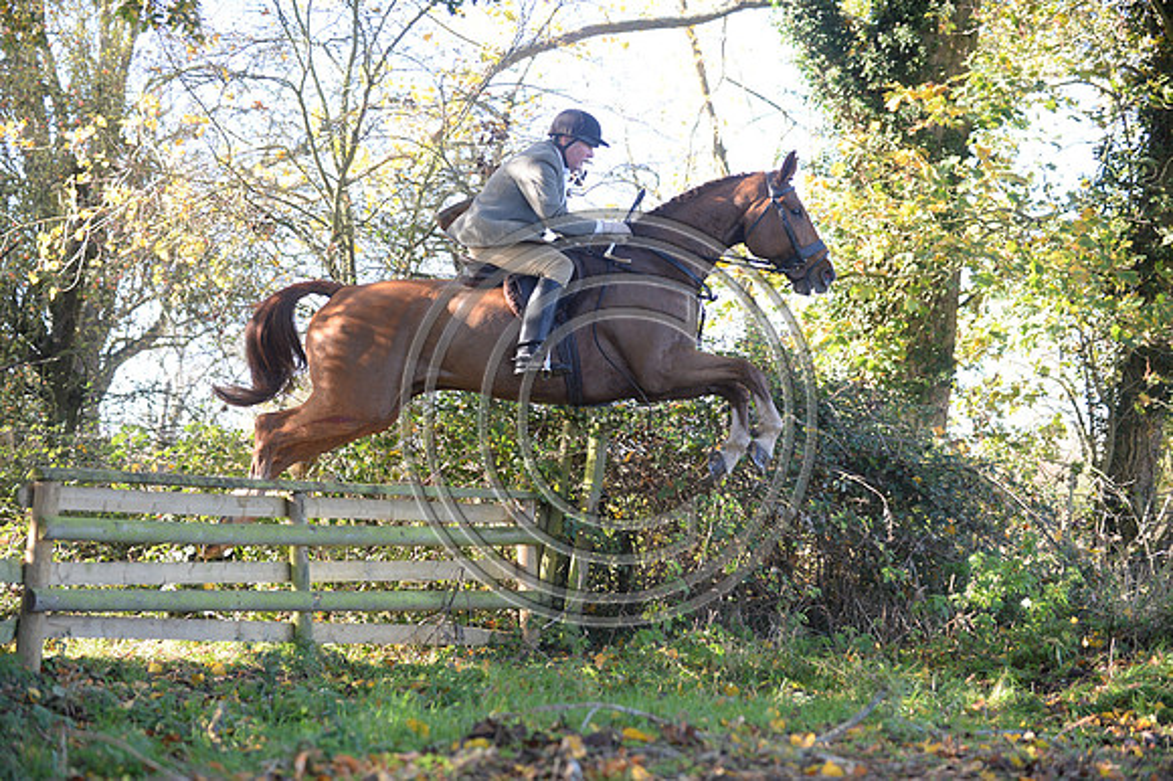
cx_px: 586
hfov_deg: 28.9
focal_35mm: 70
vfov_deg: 19.4
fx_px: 2279
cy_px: 390
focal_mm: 70
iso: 1000
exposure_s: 1/1000
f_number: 2.8
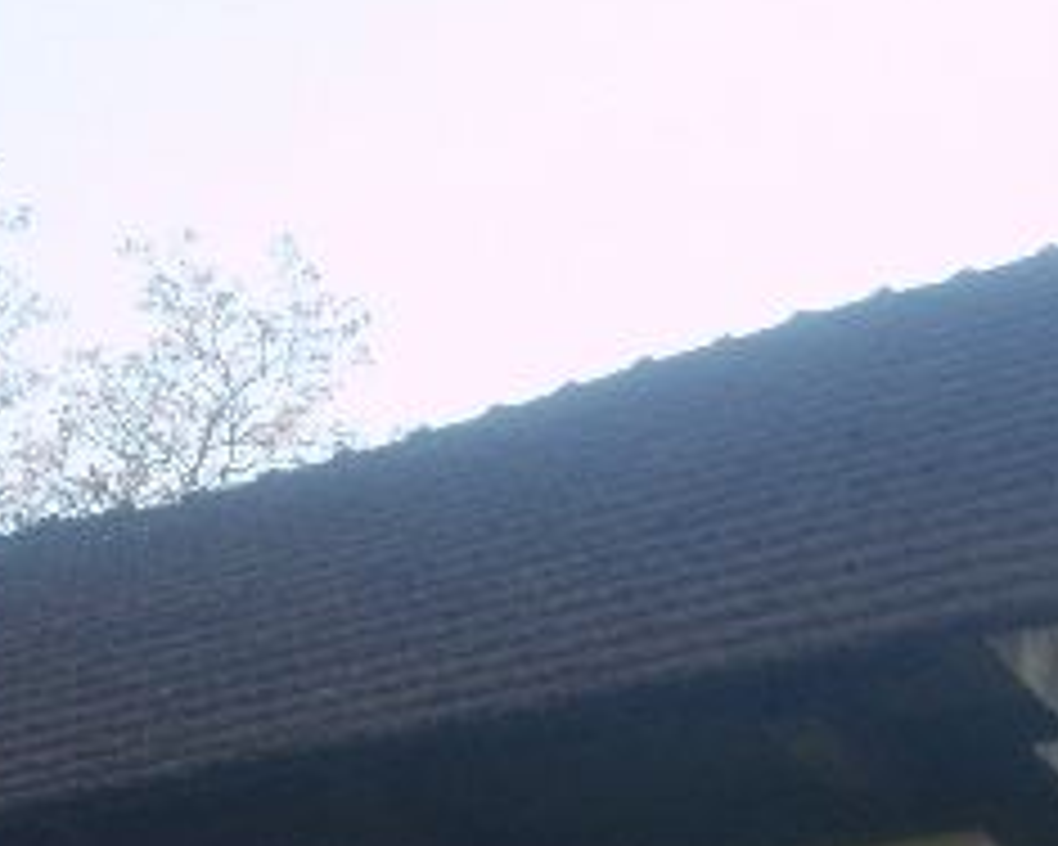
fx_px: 5417
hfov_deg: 11.2
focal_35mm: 173
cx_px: 437
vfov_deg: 8.7
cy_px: 1246
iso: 50
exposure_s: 1/180
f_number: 3.3
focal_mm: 8.7
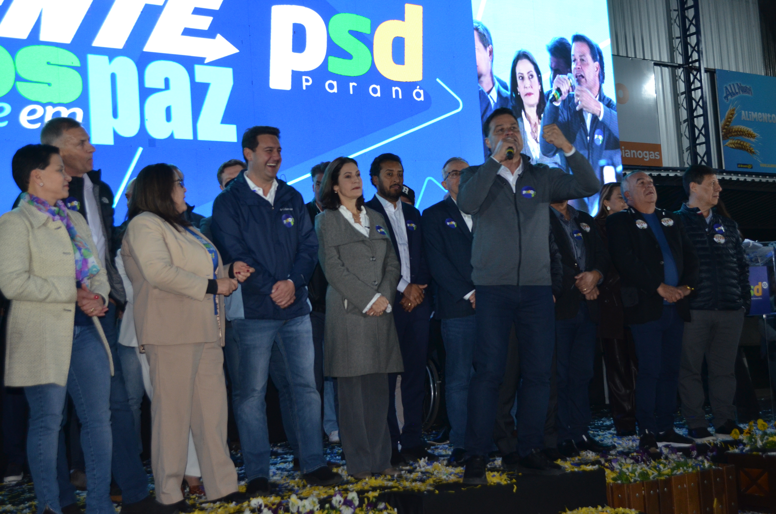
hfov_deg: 41.2
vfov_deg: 28.0
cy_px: 257
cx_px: 388
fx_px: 1033
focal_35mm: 48
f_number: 4.8
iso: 800
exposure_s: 1/60
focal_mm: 32
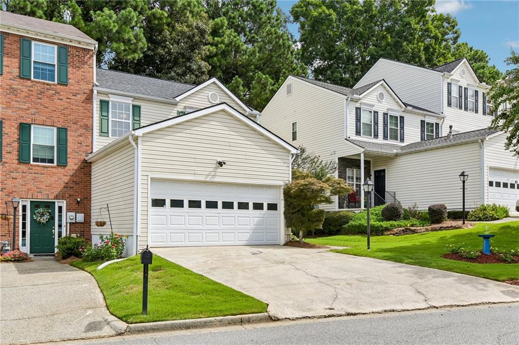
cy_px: 172
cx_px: 260
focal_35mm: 30
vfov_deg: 43.5
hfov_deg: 62.0
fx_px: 432
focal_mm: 30
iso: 200
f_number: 8
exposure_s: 1/800
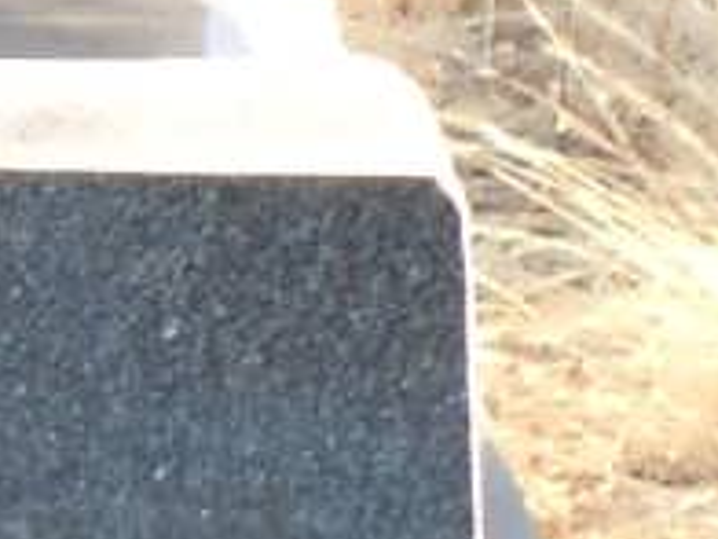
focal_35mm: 711
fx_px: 14747
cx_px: -1117
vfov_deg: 2.1
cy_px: 1250
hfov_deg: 2.8
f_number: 4.6
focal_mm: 20.9
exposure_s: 1/50
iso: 200
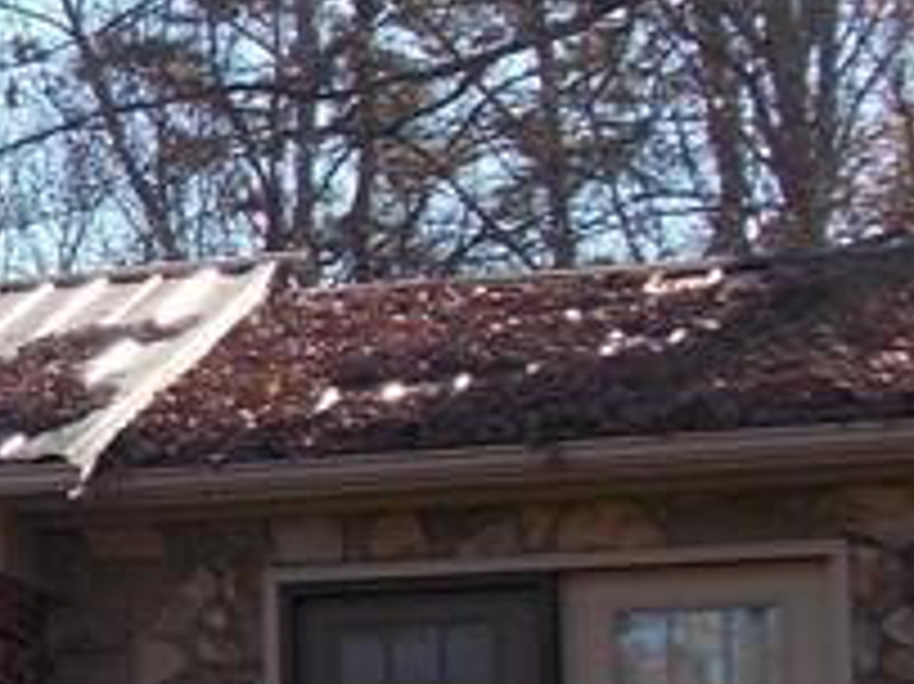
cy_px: 680
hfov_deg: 9.4
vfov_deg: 7.9
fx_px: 4935
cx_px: -1279
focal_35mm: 187
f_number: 3.5
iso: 80
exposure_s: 1/400
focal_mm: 6.6
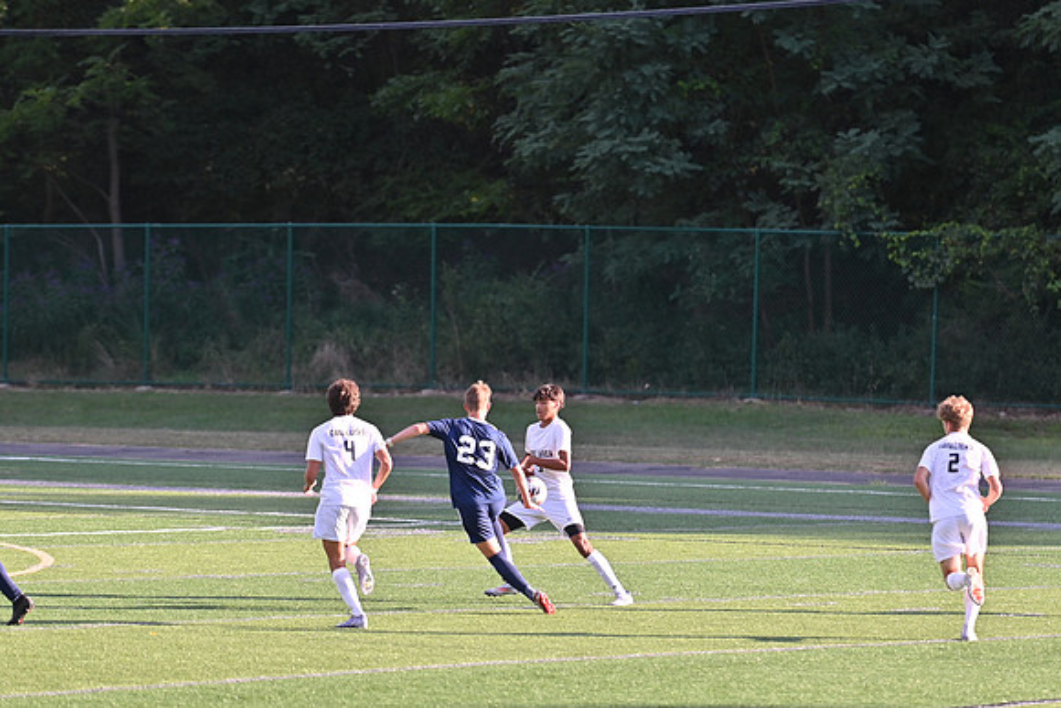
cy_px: 354
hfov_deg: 7.4
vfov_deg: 5.0
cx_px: 530
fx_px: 8165
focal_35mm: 277
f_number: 2.8
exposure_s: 1/1000
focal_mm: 185
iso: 200
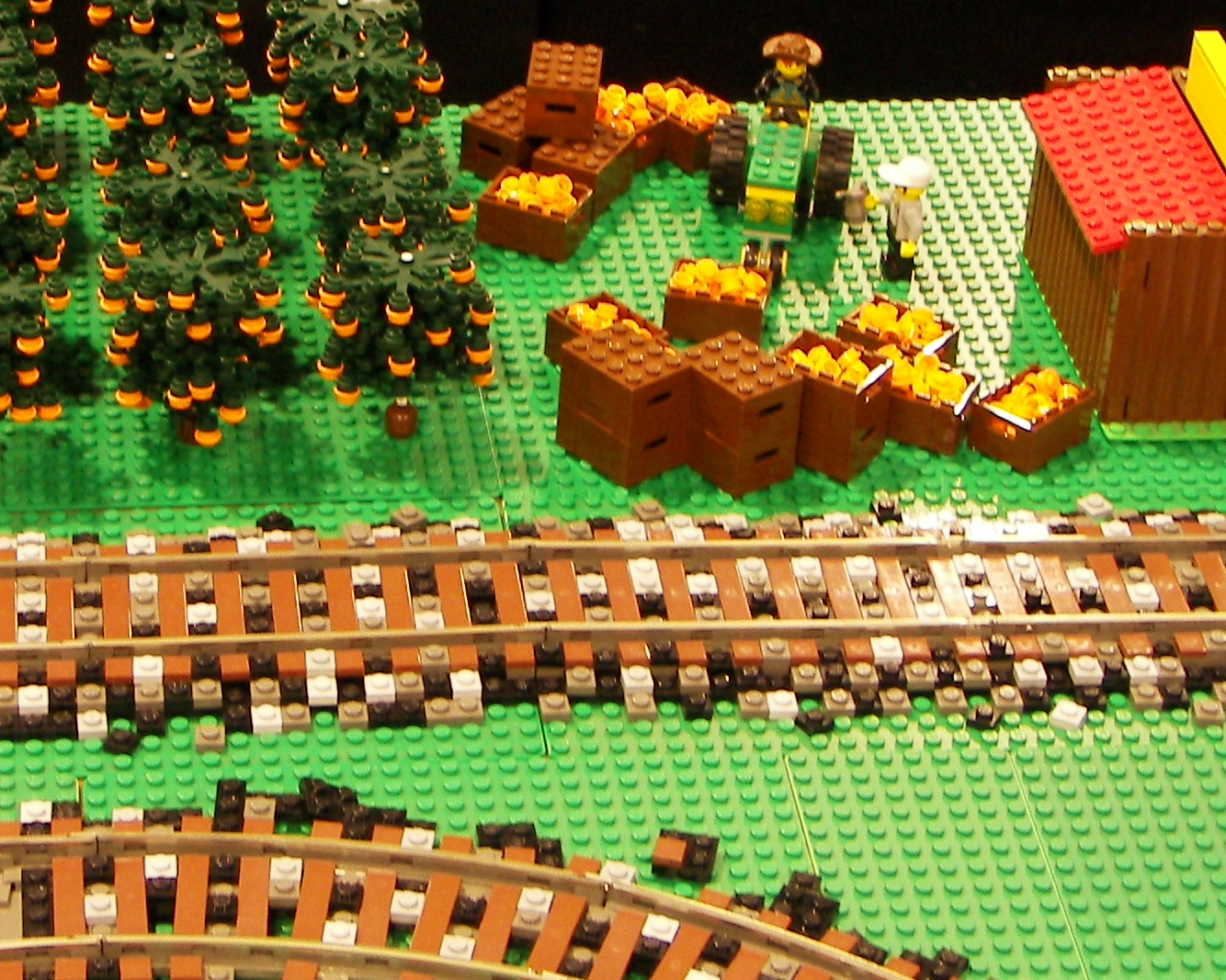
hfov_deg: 17.4
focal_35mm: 110
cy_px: 284
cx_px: 374
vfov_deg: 14.0
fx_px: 3991
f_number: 2.8
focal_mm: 9.6
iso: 100
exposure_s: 1/15
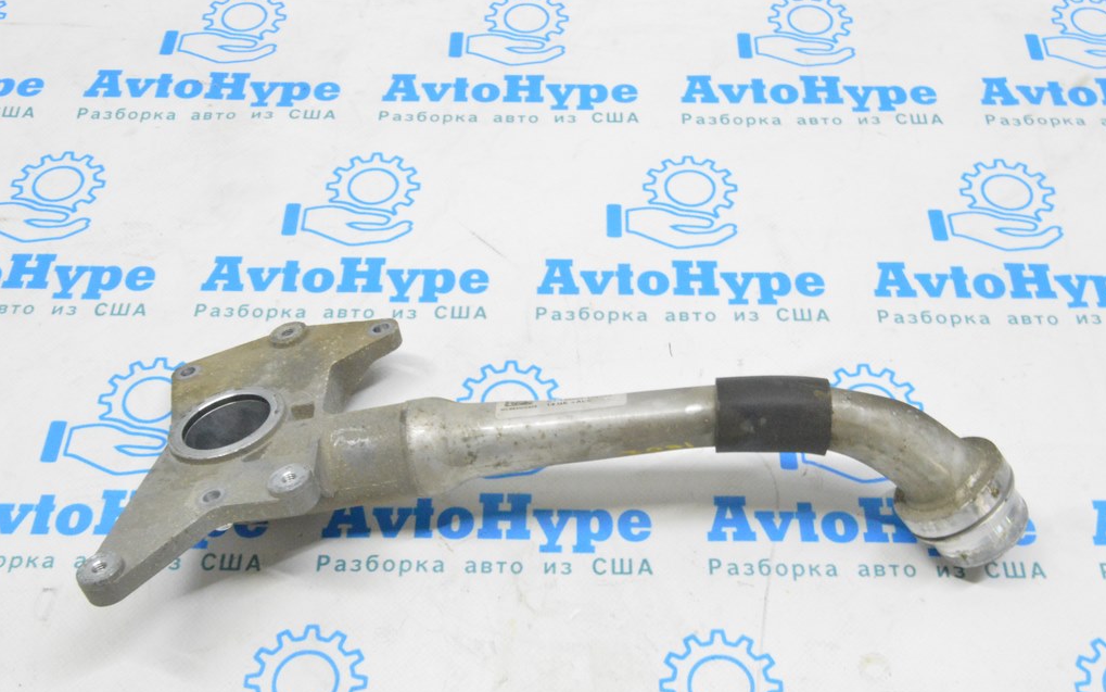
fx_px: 1296
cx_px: 555
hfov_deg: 46.2
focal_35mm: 43
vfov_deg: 29.9
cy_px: 363
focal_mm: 28
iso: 6400
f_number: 20
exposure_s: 1/15
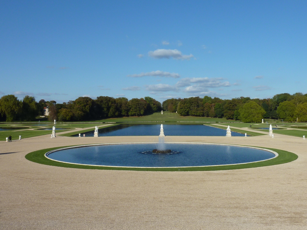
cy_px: 115
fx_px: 319
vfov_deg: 39.7
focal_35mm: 36
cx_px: 157
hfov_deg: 51.3
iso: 80
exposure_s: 1/500
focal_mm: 4.1
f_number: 5.6
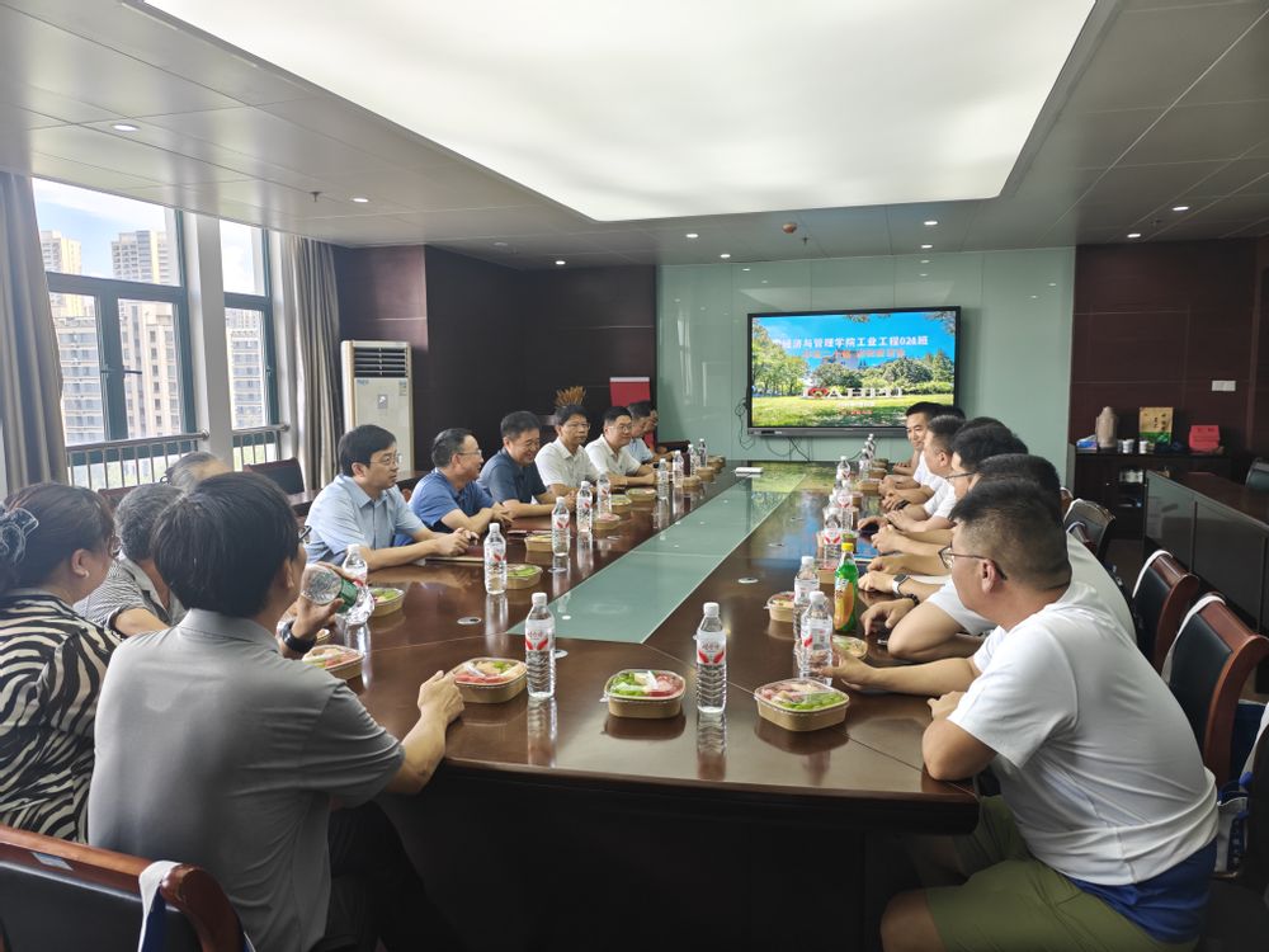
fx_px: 880
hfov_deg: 71.6
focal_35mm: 24
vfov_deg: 56.8
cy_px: 476
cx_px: 634
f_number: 1.6
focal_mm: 5.84
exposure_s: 1/100
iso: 250
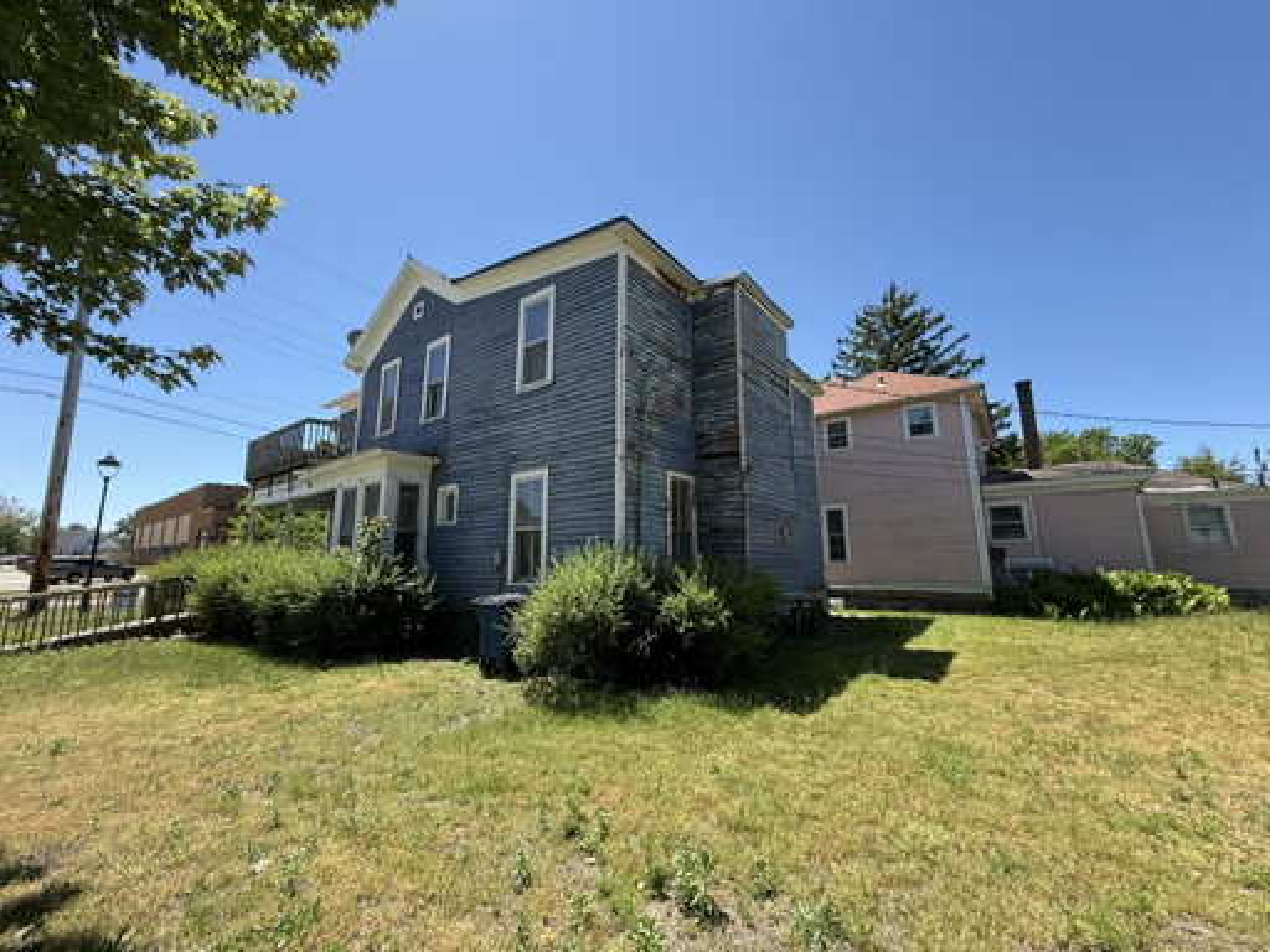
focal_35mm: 14
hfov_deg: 102.1
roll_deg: -0.4
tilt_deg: +10.5
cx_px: 635
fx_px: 514
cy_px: 476
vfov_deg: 85.7
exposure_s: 1/734
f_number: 2.2
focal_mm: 2.22
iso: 64
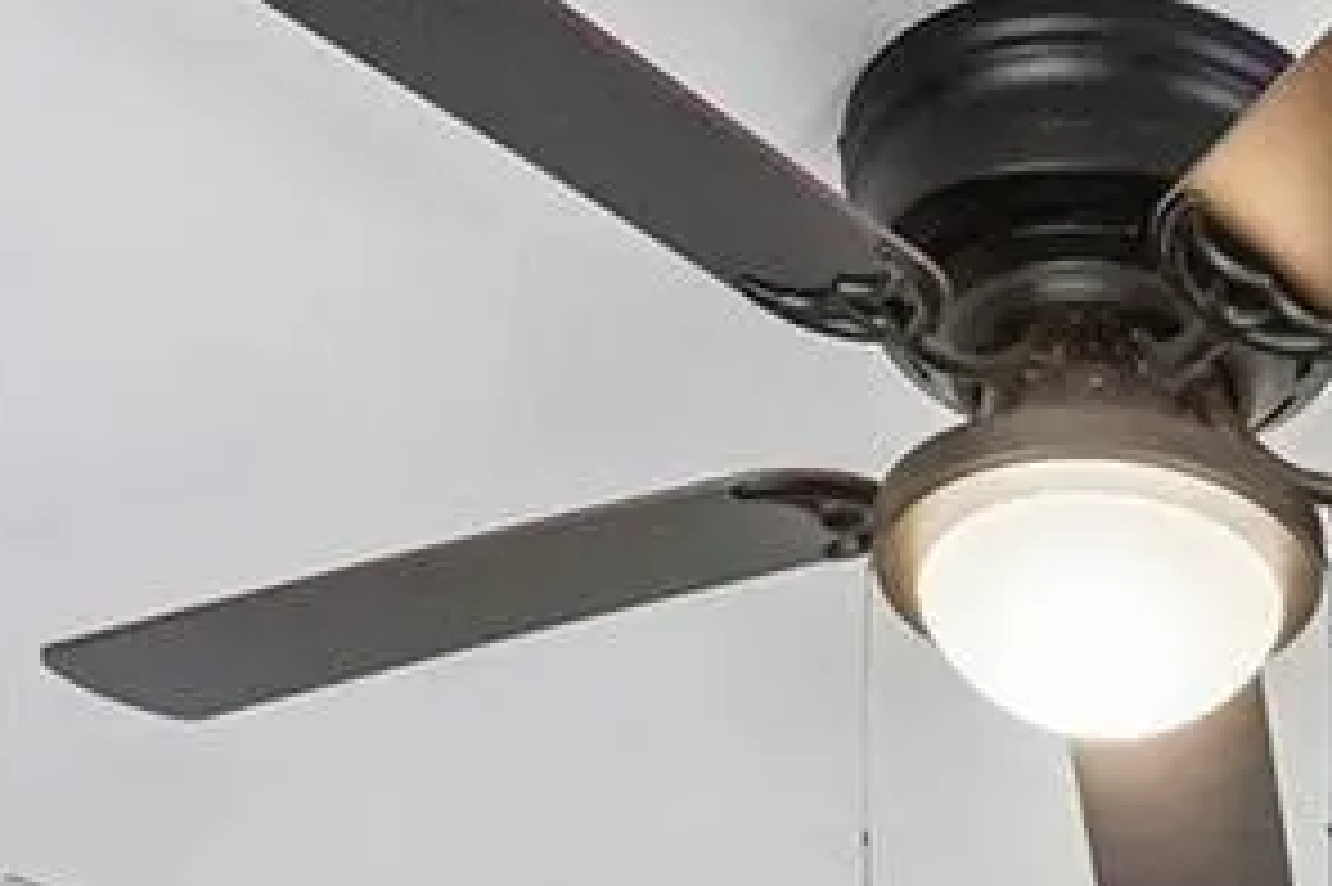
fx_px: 2995
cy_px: 2253
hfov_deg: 23.2
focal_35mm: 81
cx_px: 1552
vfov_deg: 12.4
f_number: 8
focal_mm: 10
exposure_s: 1/30
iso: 640
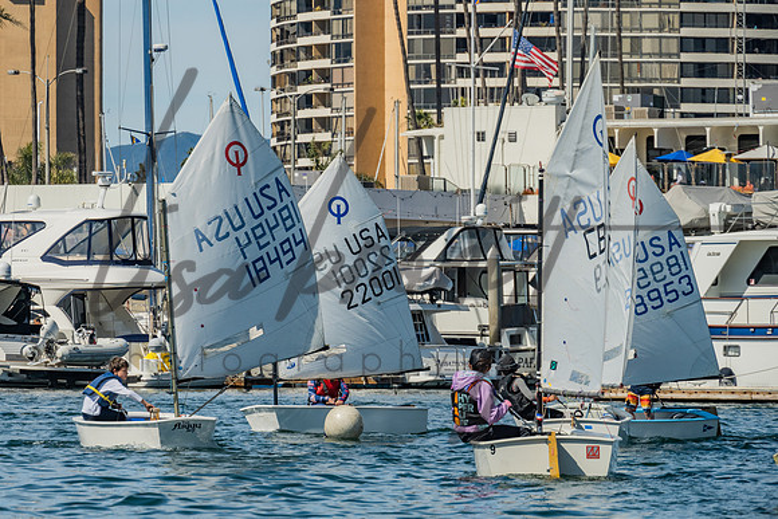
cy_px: 289
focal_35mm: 256
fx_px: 5529
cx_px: 281
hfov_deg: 8.0
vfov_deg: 5.4
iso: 250
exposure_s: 1/500
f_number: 10
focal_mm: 200
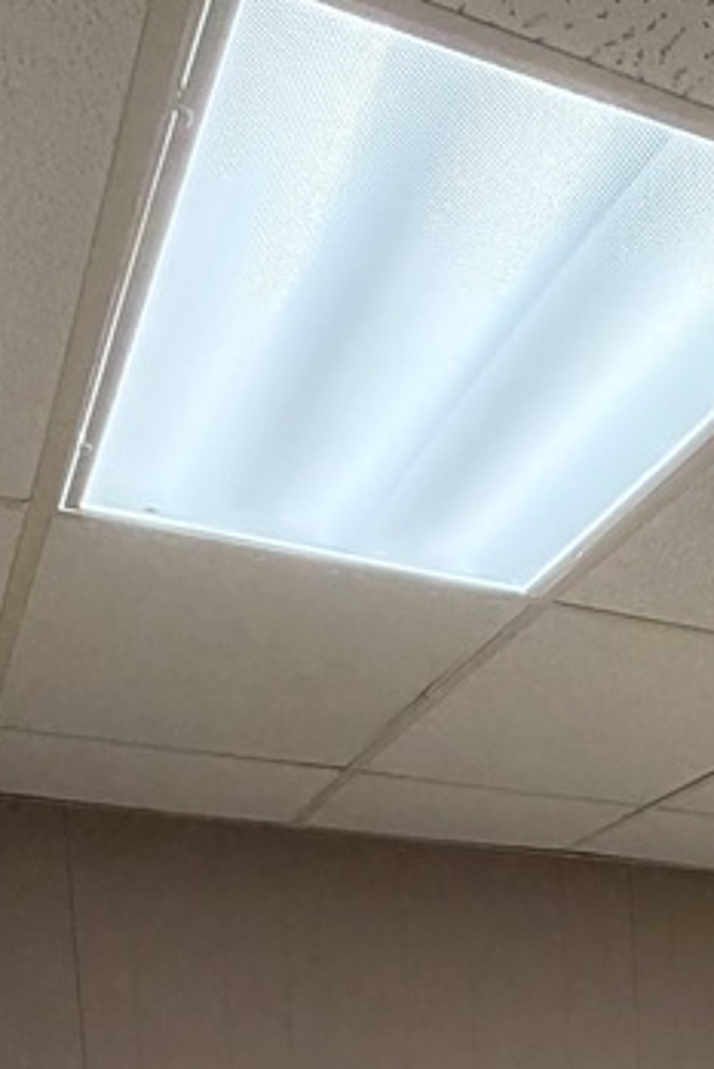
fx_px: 1783
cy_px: 1388
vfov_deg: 27.8
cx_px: 1183
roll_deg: -0.4
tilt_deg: -5.8
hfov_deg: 18.8
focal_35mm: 60
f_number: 2.2
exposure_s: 1/60
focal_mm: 2.22
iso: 320
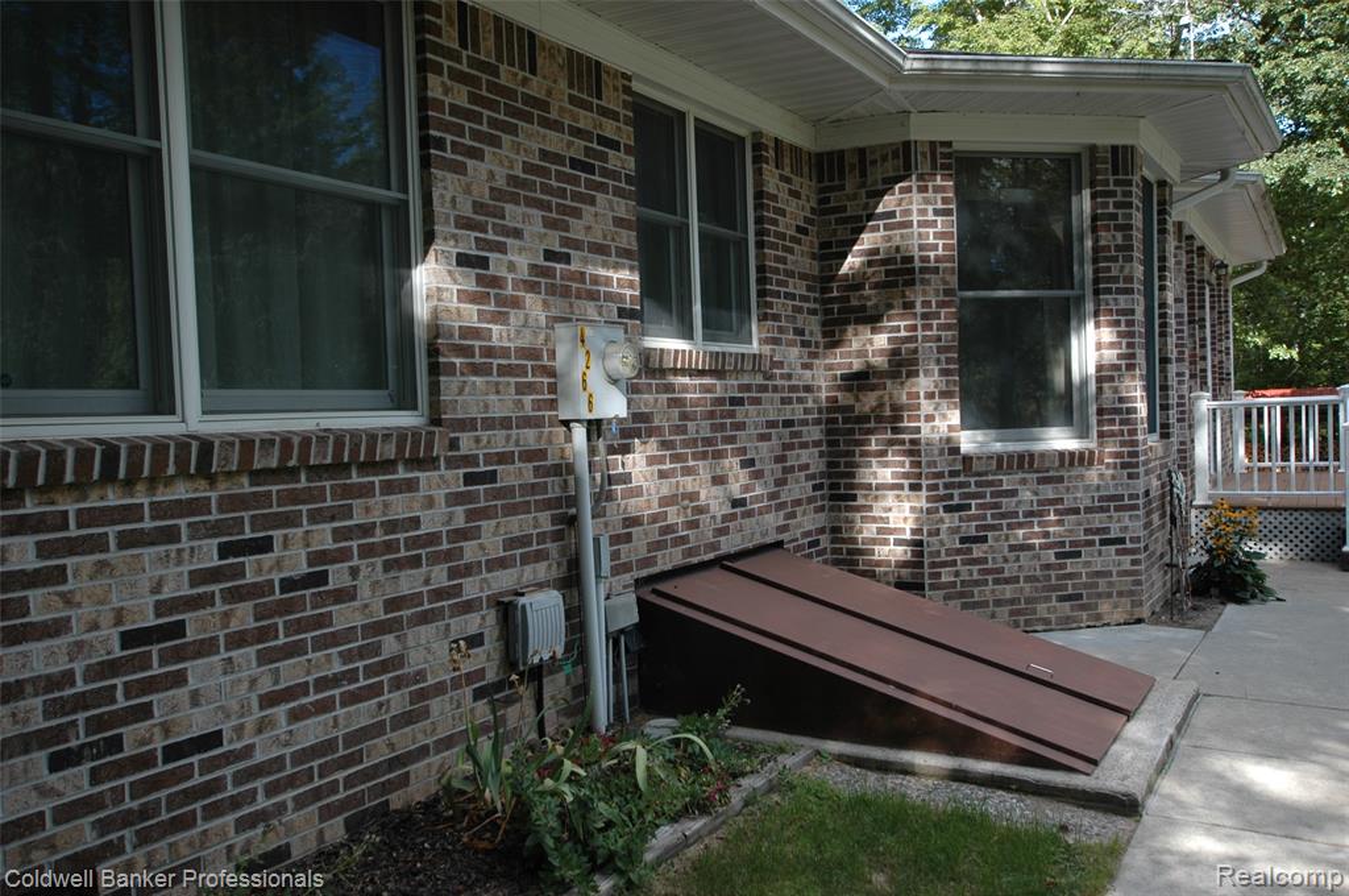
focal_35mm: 30
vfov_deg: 43.5
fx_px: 1123
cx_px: 674
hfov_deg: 62.0
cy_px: 448
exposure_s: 1/160
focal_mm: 20
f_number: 6.3
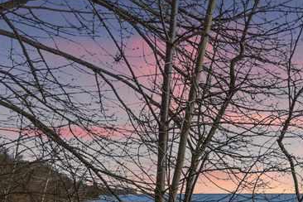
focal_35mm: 84
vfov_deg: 14.9
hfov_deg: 22.0
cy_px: 322
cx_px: 384
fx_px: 707
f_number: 18
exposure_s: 1/40
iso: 100
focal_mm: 16
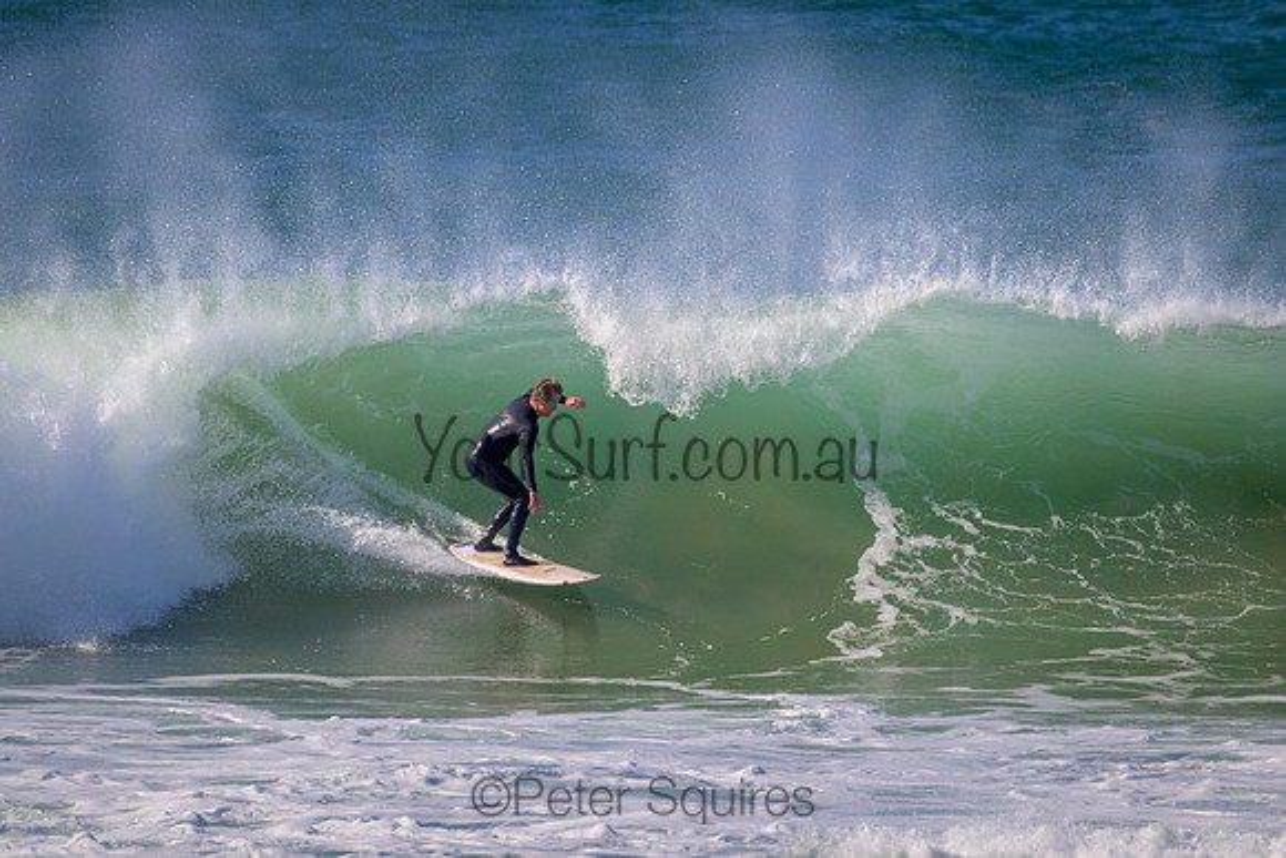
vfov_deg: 1.7
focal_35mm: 800
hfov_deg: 2.6
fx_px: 28583
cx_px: 643
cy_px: 429
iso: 1400
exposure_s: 1/2000
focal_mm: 800
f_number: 11
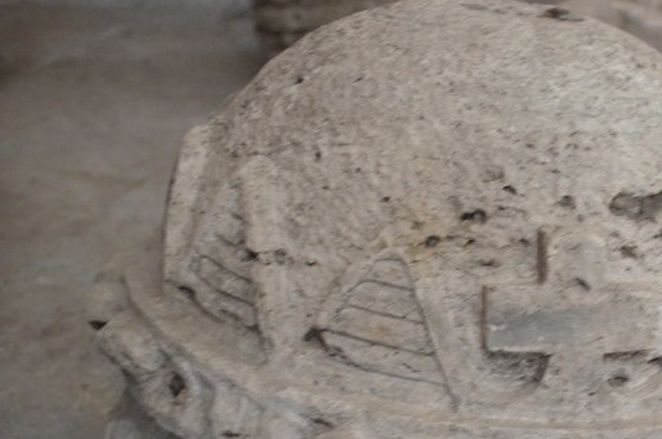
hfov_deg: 27.1
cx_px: 545
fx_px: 1340
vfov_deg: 18.4
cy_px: 366
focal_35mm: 73
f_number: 4.2
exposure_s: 1/5
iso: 3200
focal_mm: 26
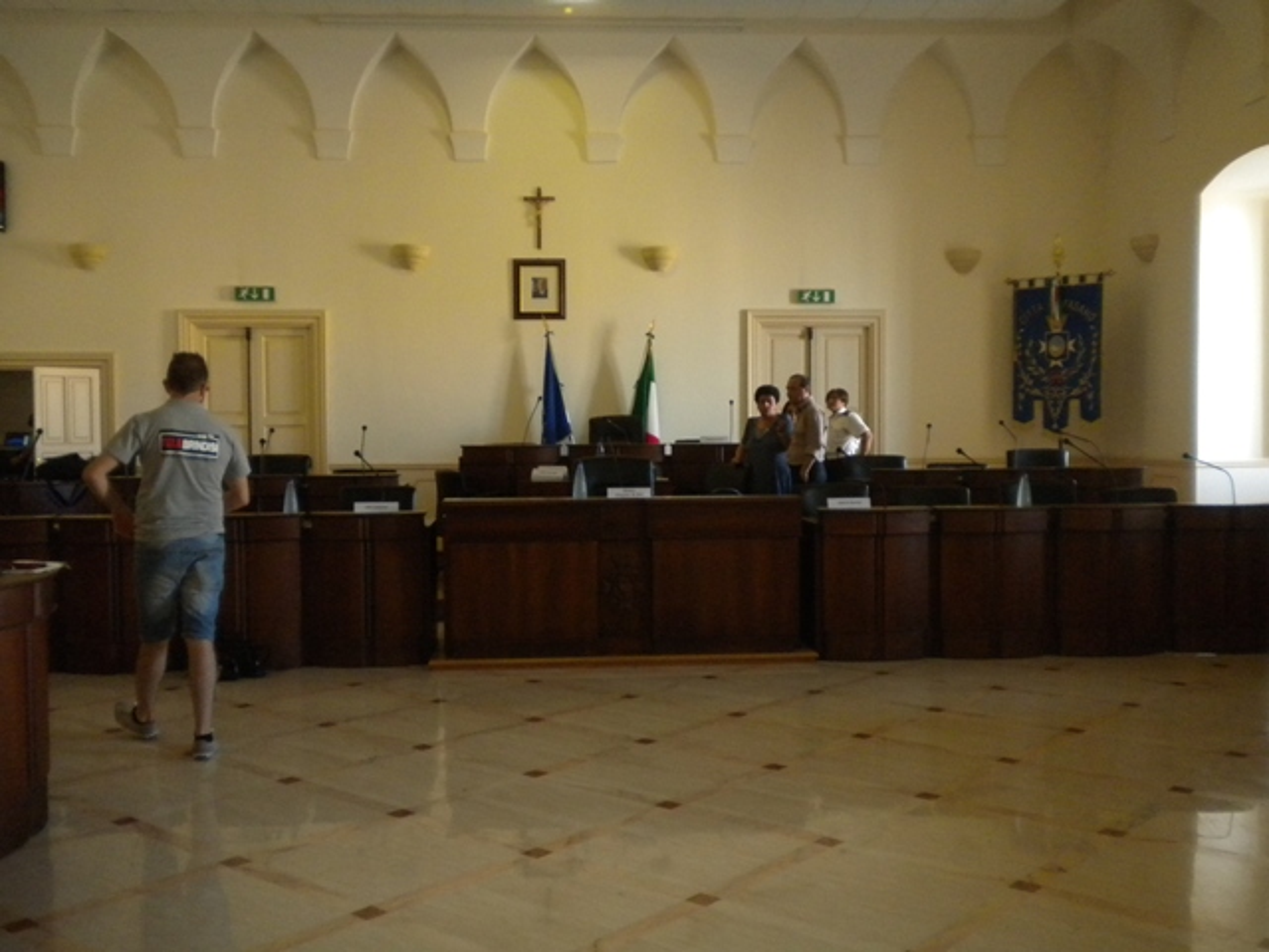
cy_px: 476
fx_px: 1283
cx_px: 634
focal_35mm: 35
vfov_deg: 40.7
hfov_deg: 52.6
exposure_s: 1/42
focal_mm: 6.3
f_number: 3.1
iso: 400
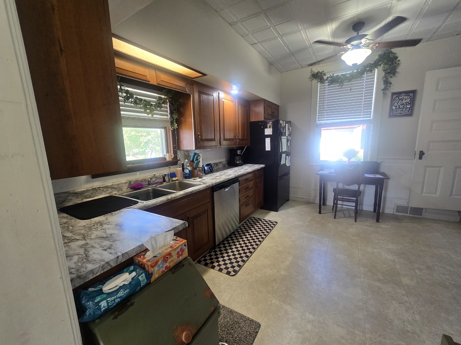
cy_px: 172
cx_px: 230
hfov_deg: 106.2
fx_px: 173
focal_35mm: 13
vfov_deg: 89.9
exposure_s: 1/60
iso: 200
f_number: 2.2
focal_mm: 2.2
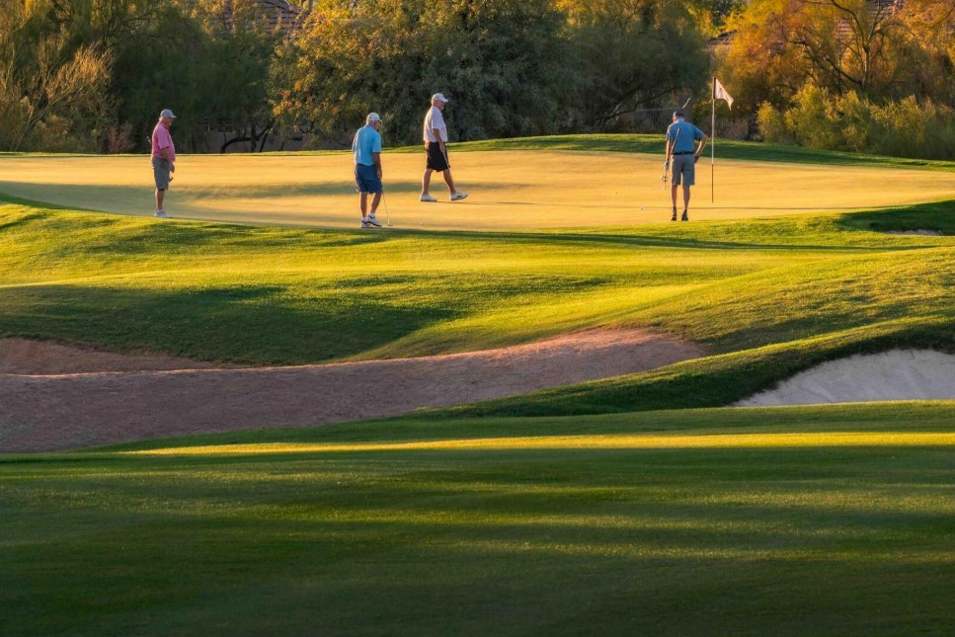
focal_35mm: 307
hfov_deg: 6.7
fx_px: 8145
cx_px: 384
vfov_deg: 4.5
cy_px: 118
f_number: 13
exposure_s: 1/200
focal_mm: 165
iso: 200
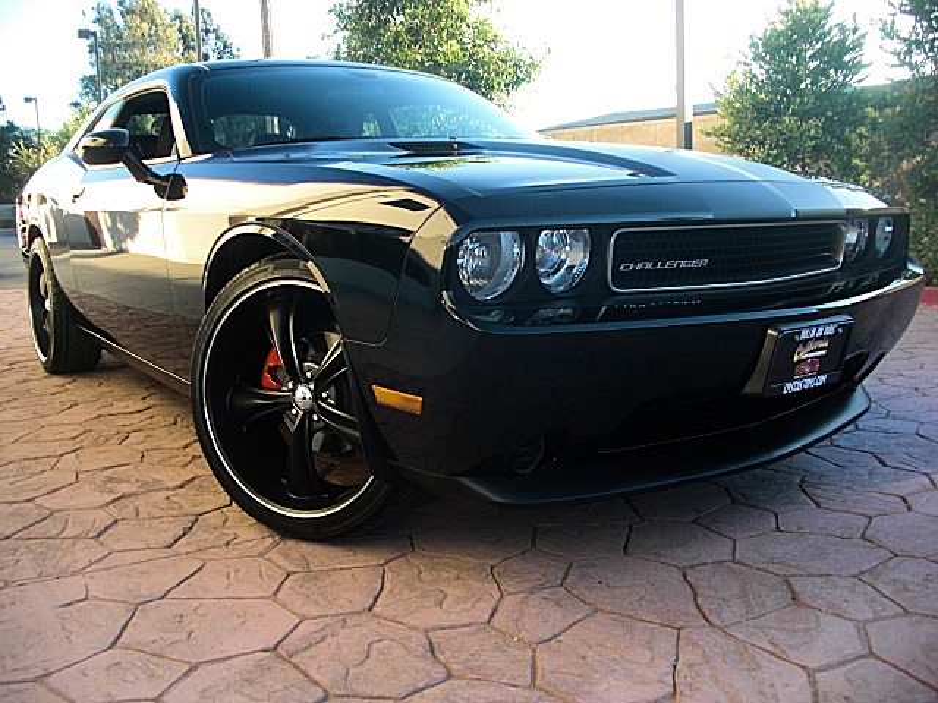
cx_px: 469
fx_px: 976
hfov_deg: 51.4
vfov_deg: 39.7
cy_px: 352
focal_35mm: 36
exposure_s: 1/100
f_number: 2.8
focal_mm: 6.3
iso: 50
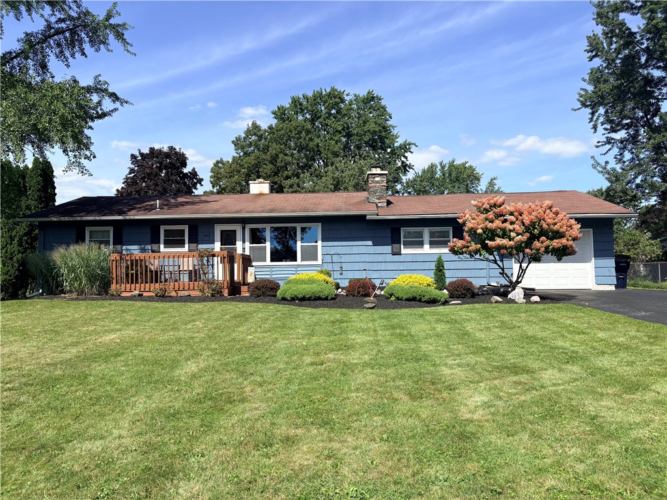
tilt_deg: +2.1
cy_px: 250
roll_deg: +0.7
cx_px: 334
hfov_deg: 67.3
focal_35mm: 26
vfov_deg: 53.1
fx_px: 501
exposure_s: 1/2985
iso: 50
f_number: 1.6
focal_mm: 5.96
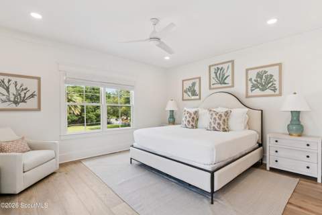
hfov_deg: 93.3
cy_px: 108
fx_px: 152
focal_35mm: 17
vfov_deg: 70.4
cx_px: 161
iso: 250
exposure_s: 1/40
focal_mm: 17
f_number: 8
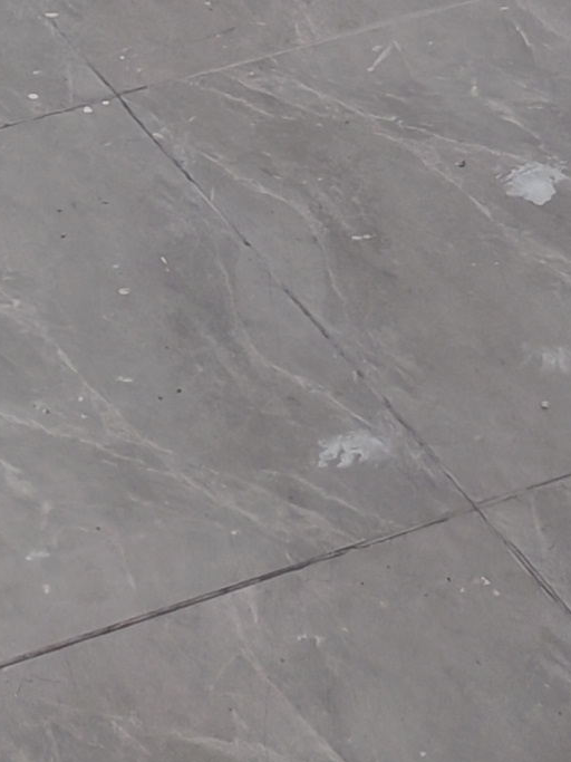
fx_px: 3564
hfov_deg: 9.1
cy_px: -821
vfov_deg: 11.0
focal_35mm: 162
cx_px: 7
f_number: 1.95
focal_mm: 5.52
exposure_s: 1/1800
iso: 50
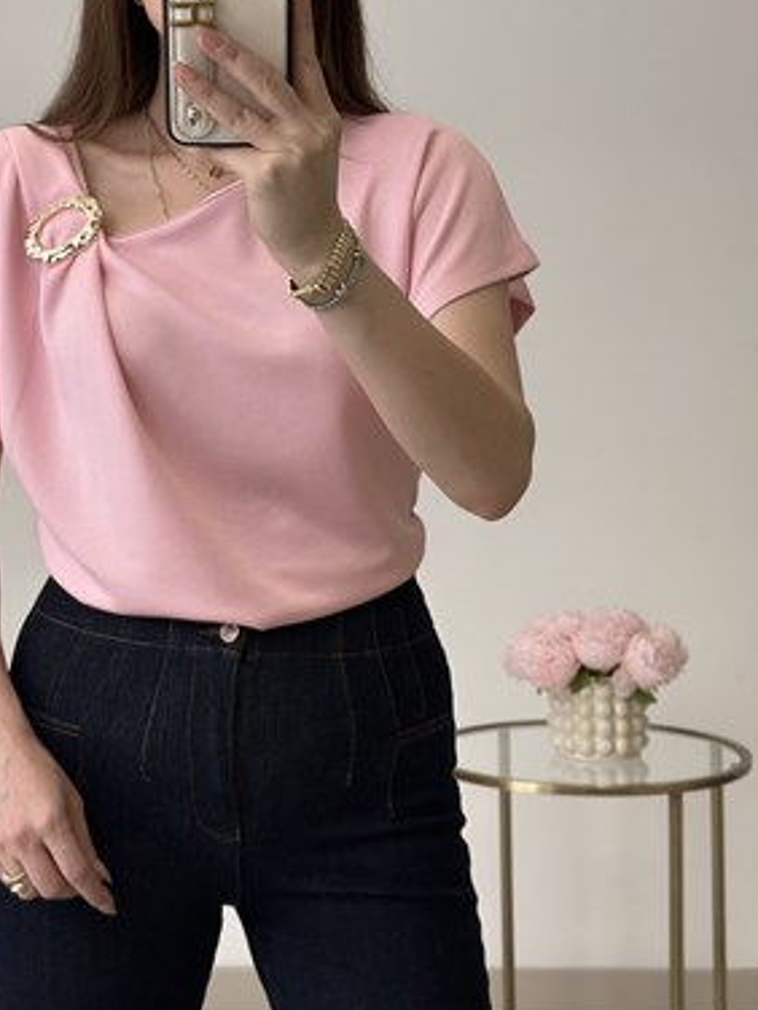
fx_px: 1985
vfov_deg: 28.5
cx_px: 239
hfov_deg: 21.5
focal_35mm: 68
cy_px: 402
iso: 80
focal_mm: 6.86
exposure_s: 1/469
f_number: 1.78
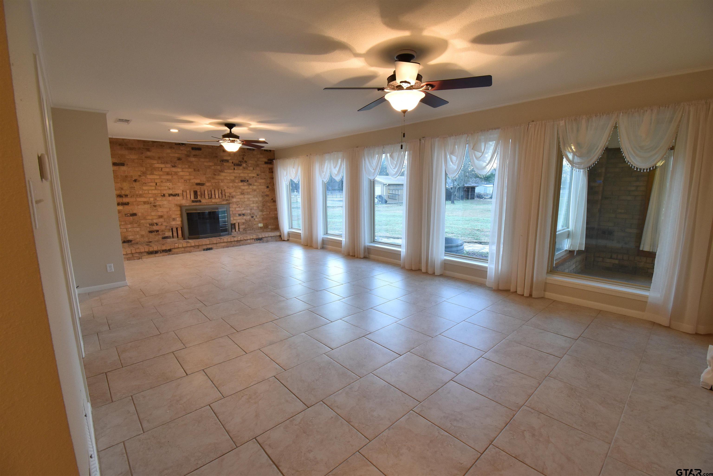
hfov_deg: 100.4
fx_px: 297
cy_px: 238
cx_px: 356
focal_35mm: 15
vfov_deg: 77.3
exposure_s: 1/10
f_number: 8
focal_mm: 10
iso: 500
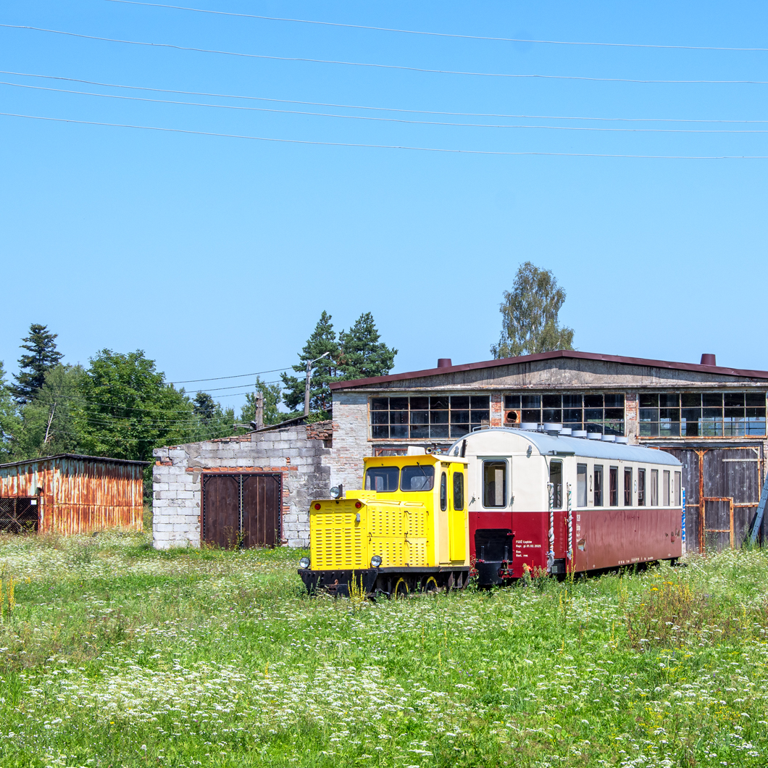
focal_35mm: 77
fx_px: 1933
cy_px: 384
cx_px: 523
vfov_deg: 22.5
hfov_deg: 22.4
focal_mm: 40
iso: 125
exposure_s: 1/640
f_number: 9
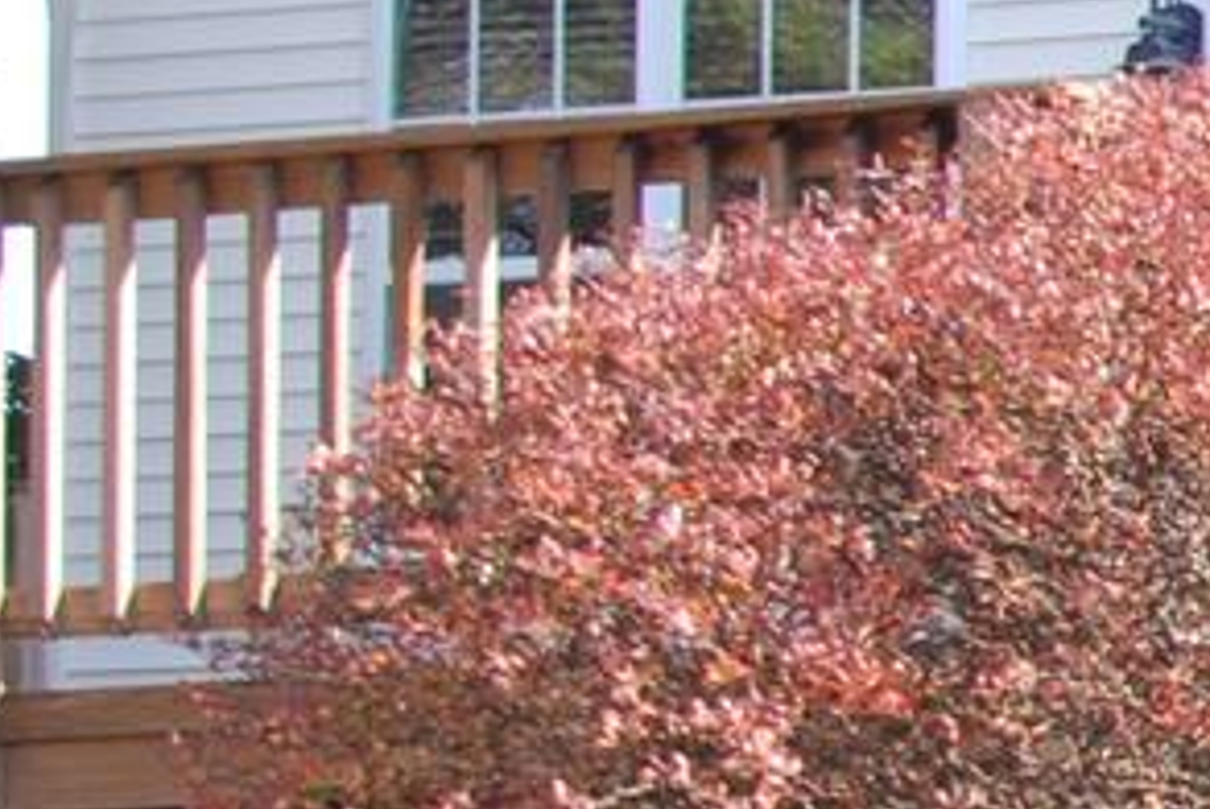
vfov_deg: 7.3
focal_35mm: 189
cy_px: 404
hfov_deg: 9.1
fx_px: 6359
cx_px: 3411
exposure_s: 1/125
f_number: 5.6
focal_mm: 18
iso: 140
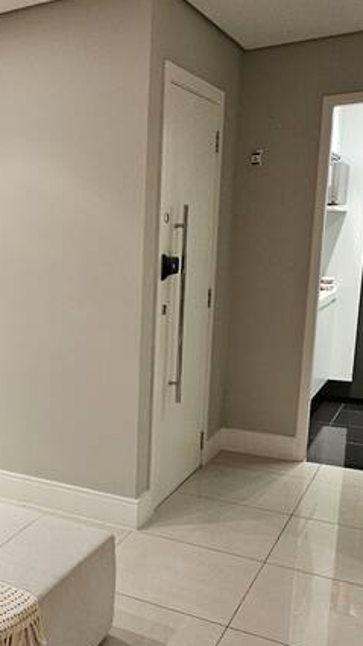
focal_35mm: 36
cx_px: -52
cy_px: 378
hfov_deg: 29.1
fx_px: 616
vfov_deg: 55.0
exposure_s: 1/40
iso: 320
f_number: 2.2
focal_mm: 2.2
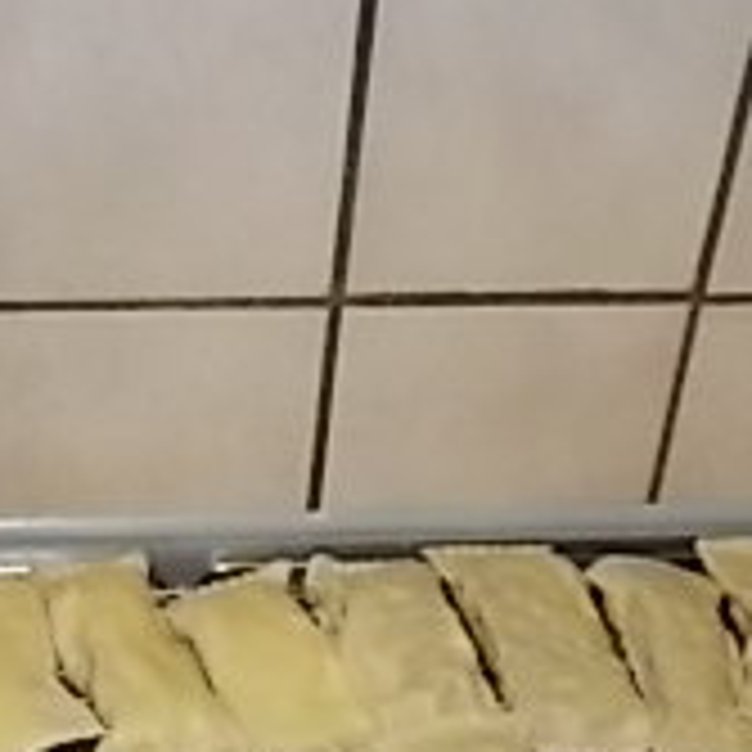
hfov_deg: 19.3
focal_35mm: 88
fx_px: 2163
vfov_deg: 19.3
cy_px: 707
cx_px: 32
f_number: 3.2
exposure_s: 1/25
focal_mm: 4.6
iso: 200
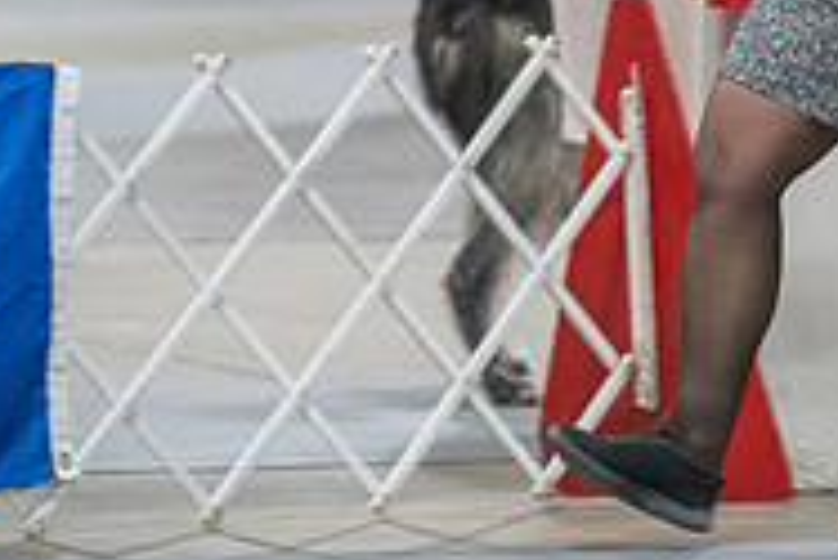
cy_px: -150
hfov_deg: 3.9
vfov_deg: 2.6
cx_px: 878
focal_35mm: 529
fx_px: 12323
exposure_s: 1/320
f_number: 2.8
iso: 6400
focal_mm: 171
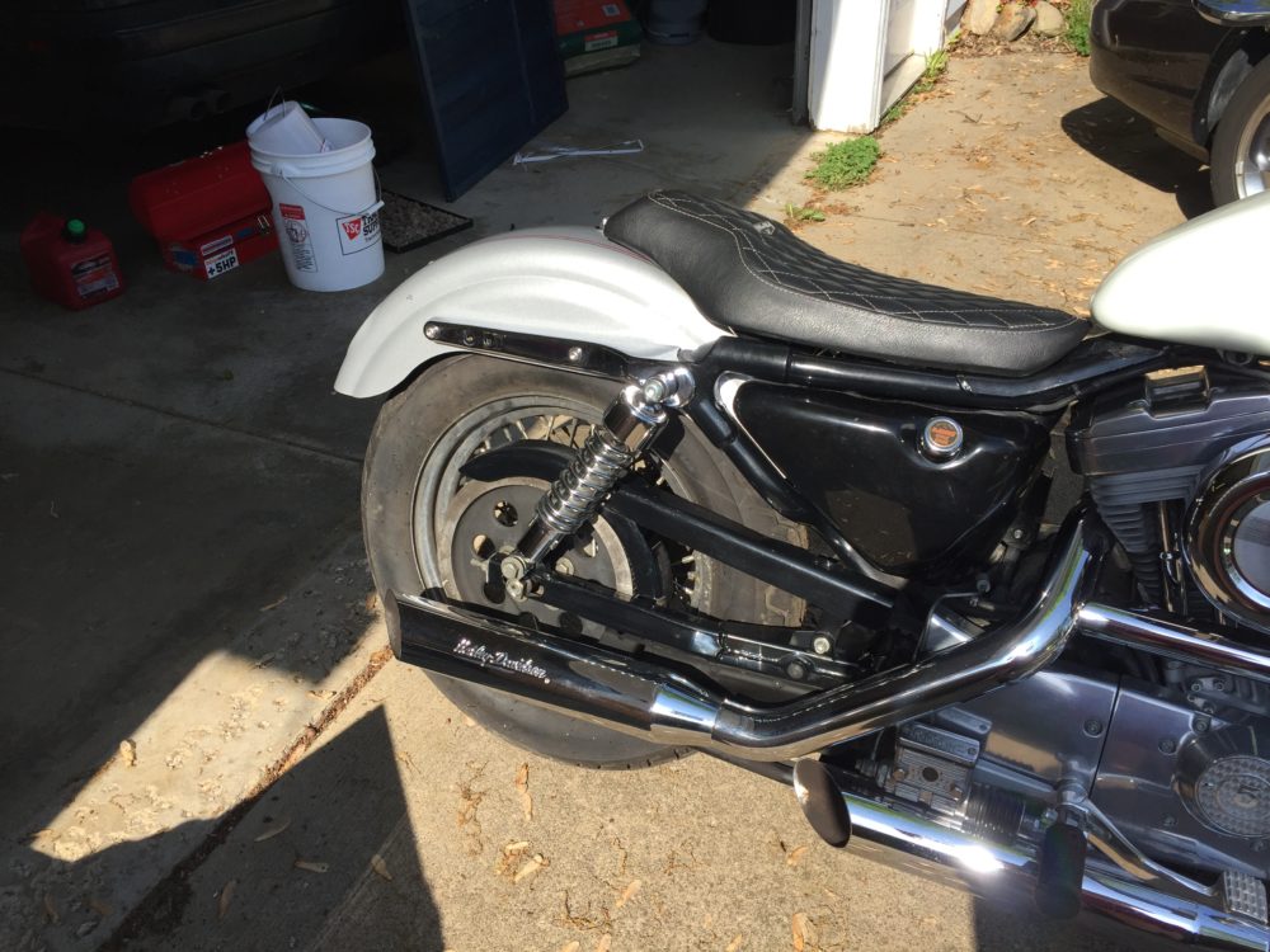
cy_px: 476
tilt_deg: -33.3
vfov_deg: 48.2
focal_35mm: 29
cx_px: 635
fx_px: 1064
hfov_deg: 61.7
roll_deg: +0.6
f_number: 2.2
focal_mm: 4.15
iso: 32
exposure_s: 1/1163
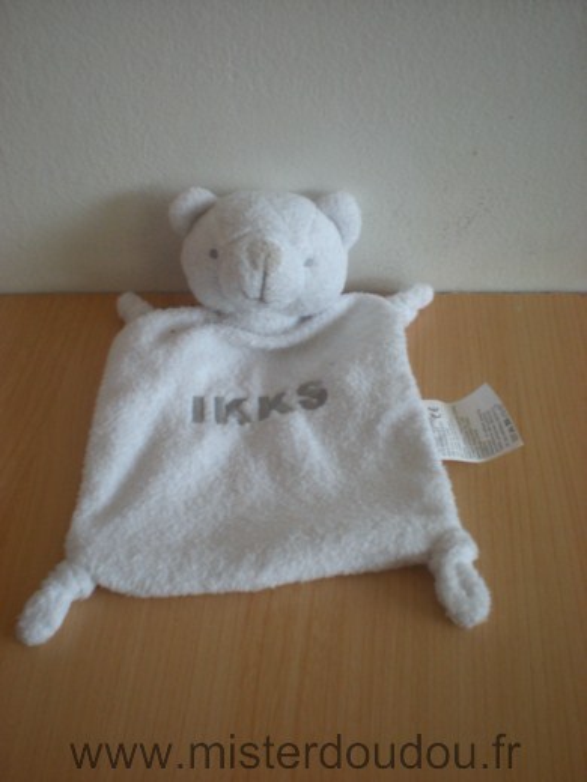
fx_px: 859
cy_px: 391
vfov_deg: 49.0
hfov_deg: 37.7
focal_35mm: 38
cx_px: 294
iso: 200
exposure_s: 1/24.7
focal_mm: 6.3
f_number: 3.1
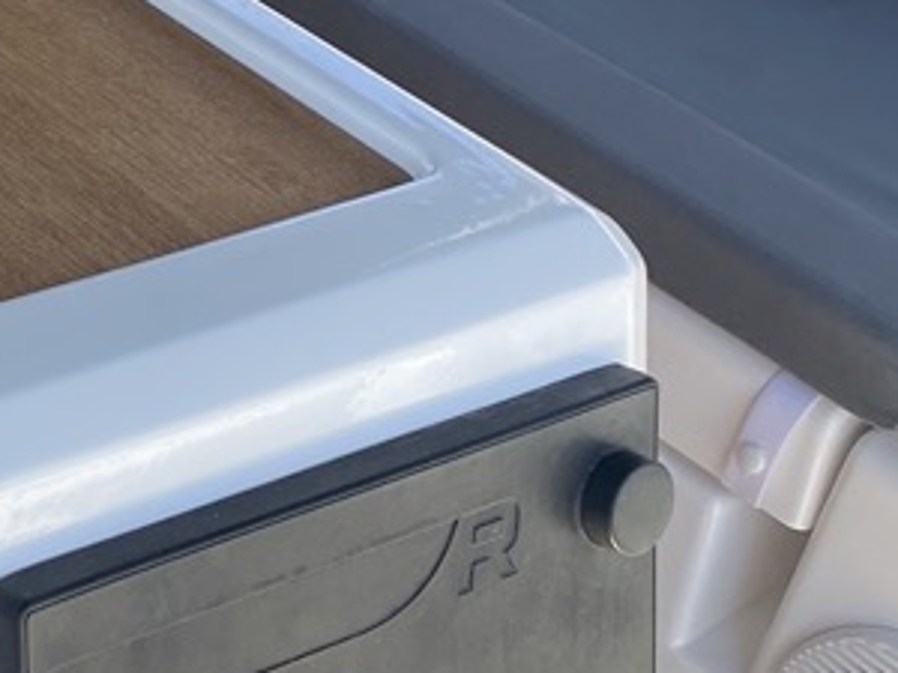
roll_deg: -5.1
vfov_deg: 14.0
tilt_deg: -26.5
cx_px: -500
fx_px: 2698
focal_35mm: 104
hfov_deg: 16.9
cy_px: -45
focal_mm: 4.25
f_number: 1.8
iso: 32
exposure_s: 1/640
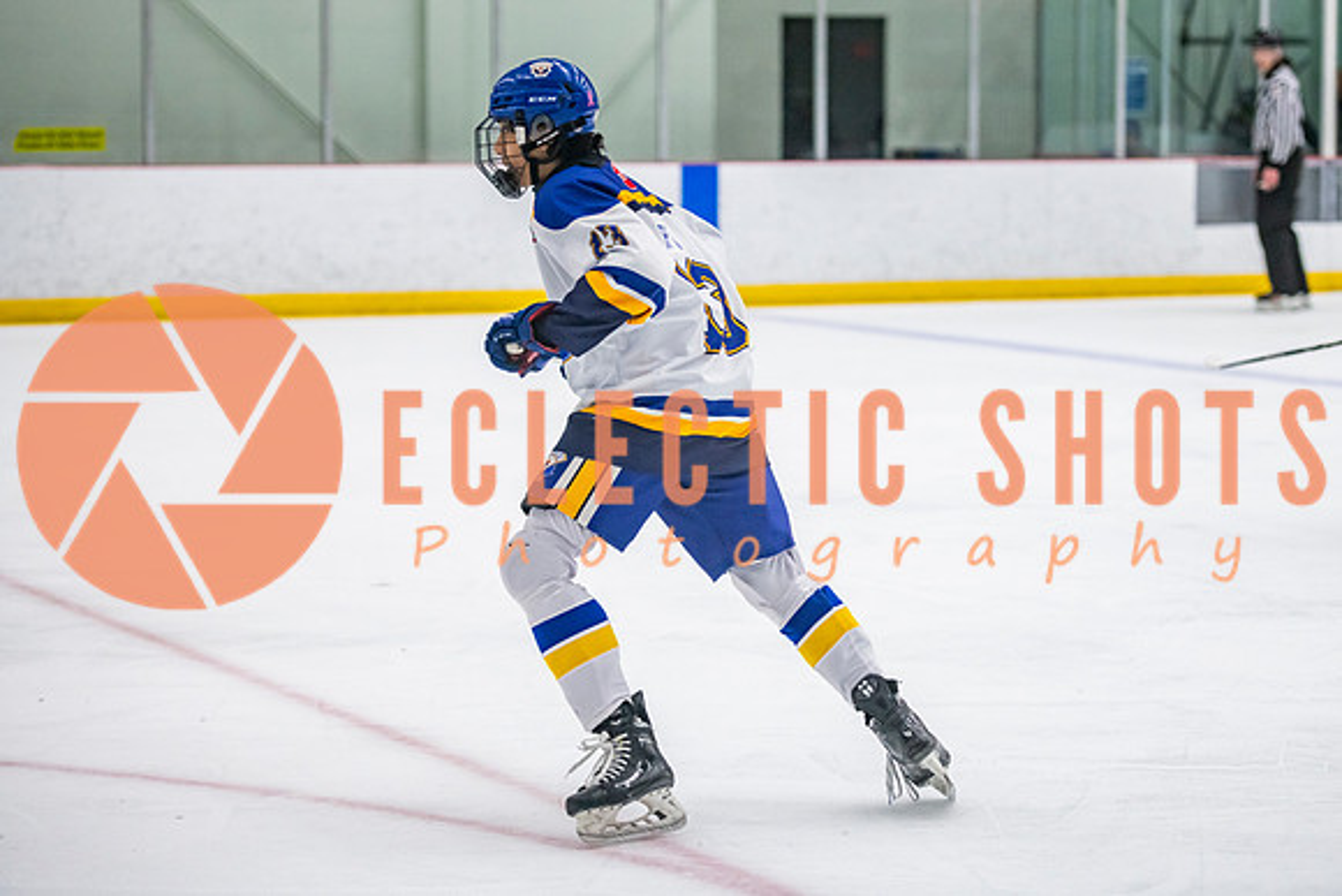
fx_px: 4217
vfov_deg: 12.1
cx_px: 766
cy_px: 411
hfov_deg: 18.1
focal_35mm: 113
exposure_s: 1/640
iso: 2000
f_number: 3.2
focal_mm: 98
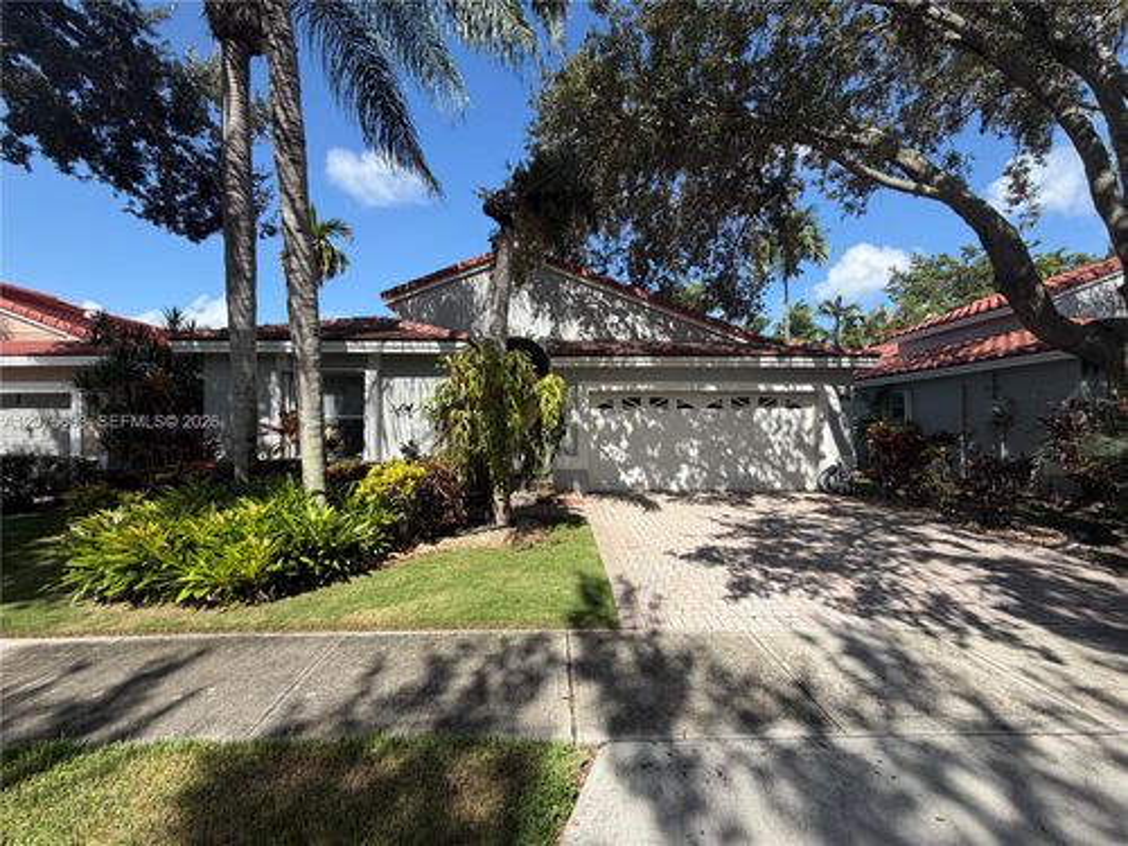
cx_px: 564
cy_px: 423
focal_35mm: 14
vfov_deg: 85.7
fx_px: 456
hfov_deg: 102.1
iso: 32
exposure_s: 1/770
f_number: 2.2
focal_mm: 2.22
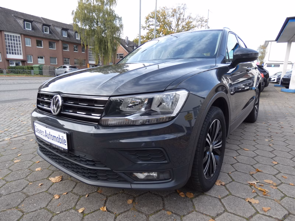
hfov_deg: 81.7
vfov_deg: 66.0
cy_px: 110
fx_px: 170
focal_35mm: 20
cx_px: 148
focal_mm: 3.6
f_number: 2.8
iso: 80
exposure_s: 1/200
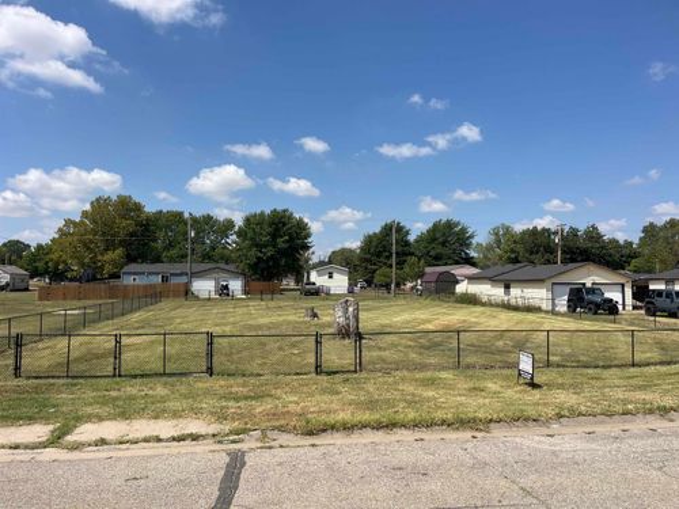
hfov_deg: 67.3
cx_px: 340
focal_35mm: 26
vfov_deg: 53.1
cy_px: 254
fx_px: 510
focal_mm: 5.1
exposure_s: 1/4651
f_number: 1.6
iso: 50
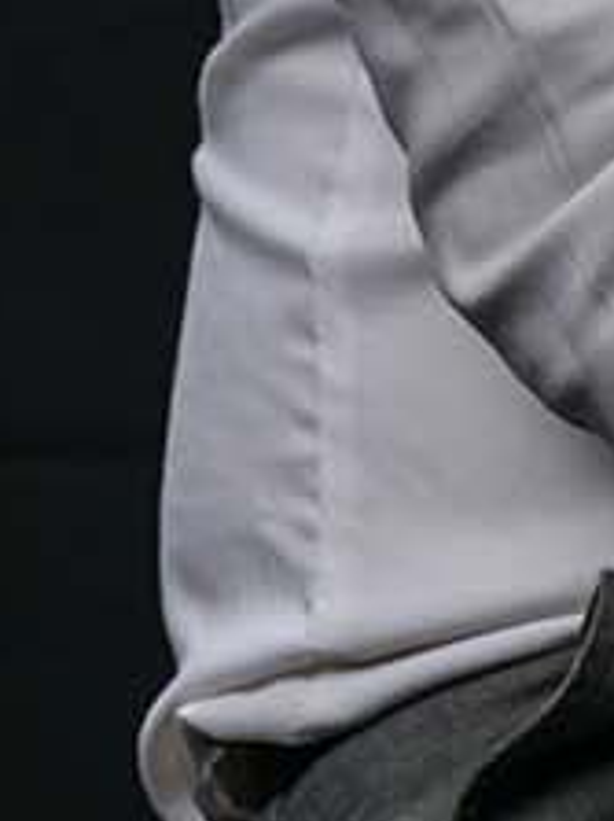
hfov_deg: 2.8
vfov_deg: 3.7
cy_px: -976
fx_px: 12475
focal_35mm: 527
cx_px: 1217
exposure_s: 1/200
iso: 400
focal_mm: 85
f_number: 8
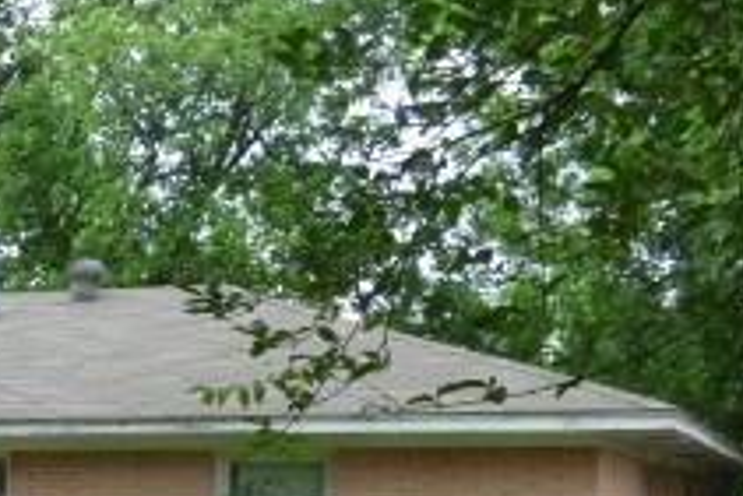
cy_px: 654
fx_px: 2086
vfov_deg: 13.1
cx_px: -141
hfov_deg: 19.1
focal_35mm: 101
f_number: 3.3
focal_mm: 5.53
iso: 100
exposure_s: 1/125
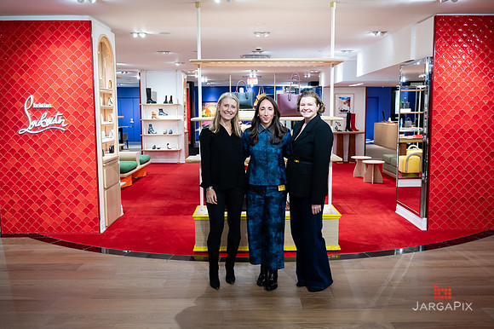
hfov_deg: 60.9
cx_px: 248
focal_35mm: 31
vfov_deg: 42.7
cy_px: 155
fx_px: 421
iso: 800
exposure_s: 1/160
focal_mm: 28.5
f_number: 3.2
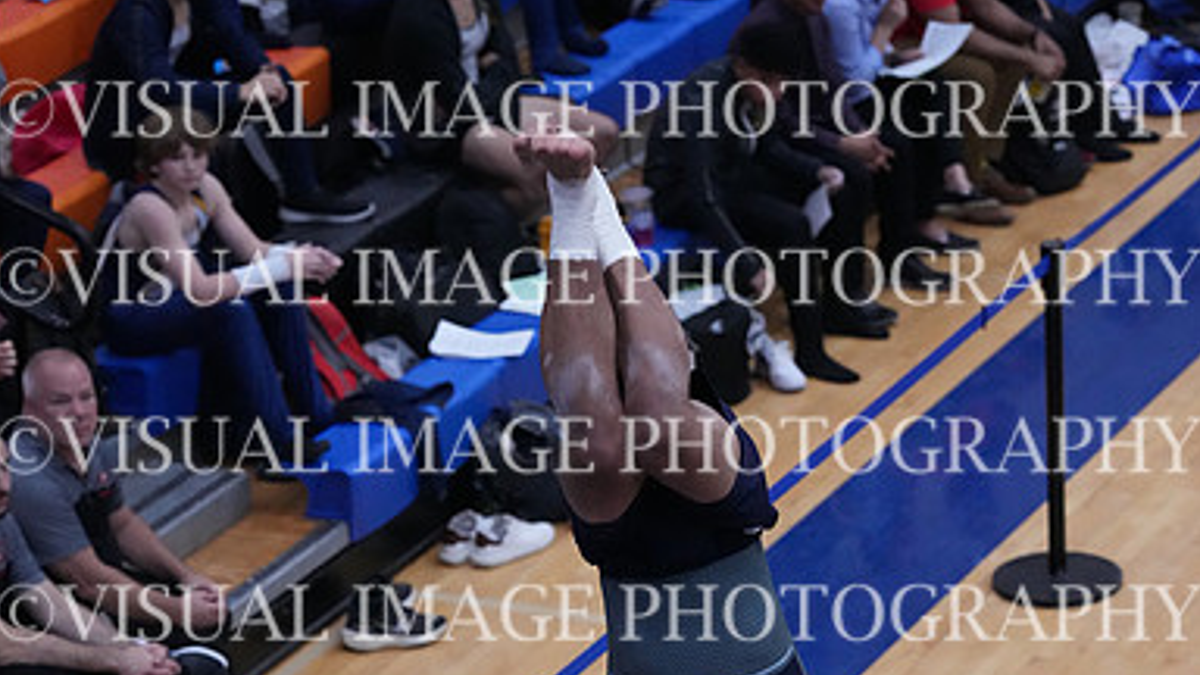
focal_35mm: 152
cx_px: 598
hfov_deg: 14.1
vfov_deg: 7.9
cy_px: 697
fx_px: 4837
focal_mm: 96
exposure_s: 1/1000
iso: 10000
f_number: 4
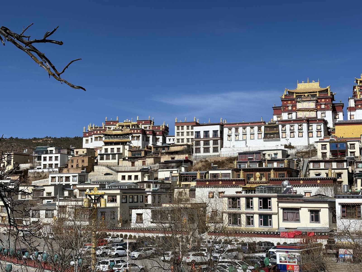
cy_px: 136
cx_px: 181
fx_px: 544
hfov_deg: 36.8
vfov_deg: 28.0
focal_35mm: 52
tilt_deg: +6.7
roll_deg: +0.4
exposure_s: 1/4630
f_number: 1.6
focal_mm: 5.96
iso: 25
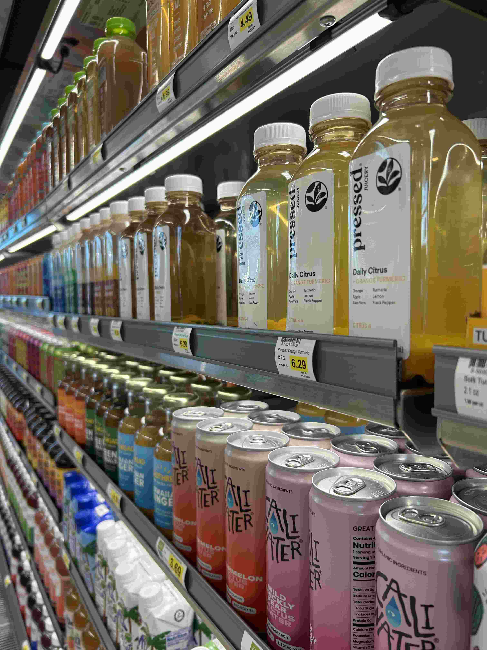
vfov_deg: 67.3
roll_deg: -0.2
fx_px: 488
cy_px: 325
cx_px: 244
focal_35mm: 26
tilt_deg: -3.9
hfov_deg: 53.1
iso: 64
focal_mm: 5.7
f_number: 1.5
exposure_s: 1/120
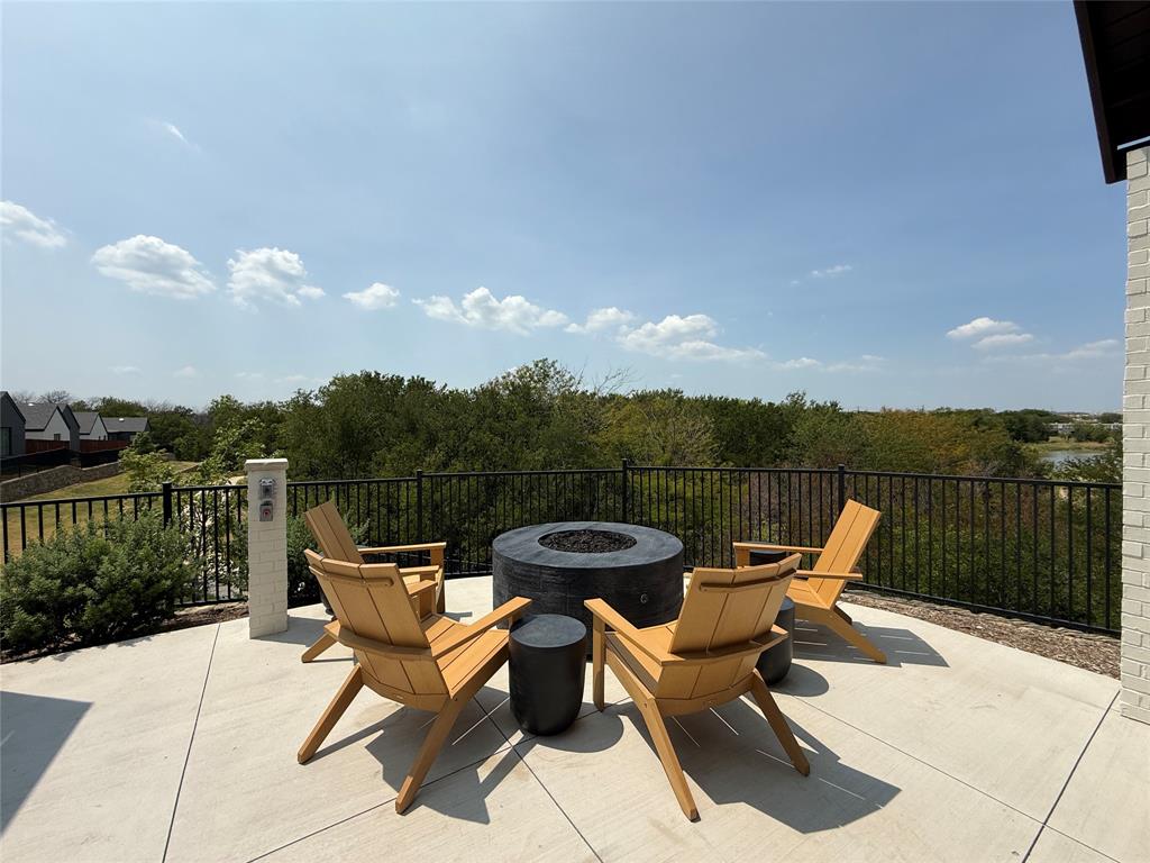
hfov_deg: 102.1
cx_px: 575
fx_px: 465
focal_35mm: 14
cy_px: 432
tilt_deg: -1.2
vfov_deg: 85.7
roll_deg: -0.3
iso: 50
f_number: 2.2
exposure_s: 1/2976
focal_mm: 2.22
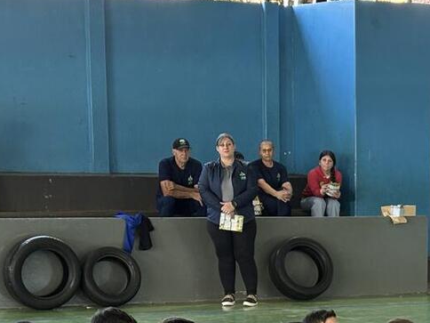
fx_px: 1602
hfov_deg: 14.8
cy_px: 353
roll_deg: -0.7
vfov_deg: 11.3
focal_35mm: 129
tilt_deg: -7.2
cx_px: 497
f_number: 1.6
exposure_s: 1/60
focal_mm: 5.96
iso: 80
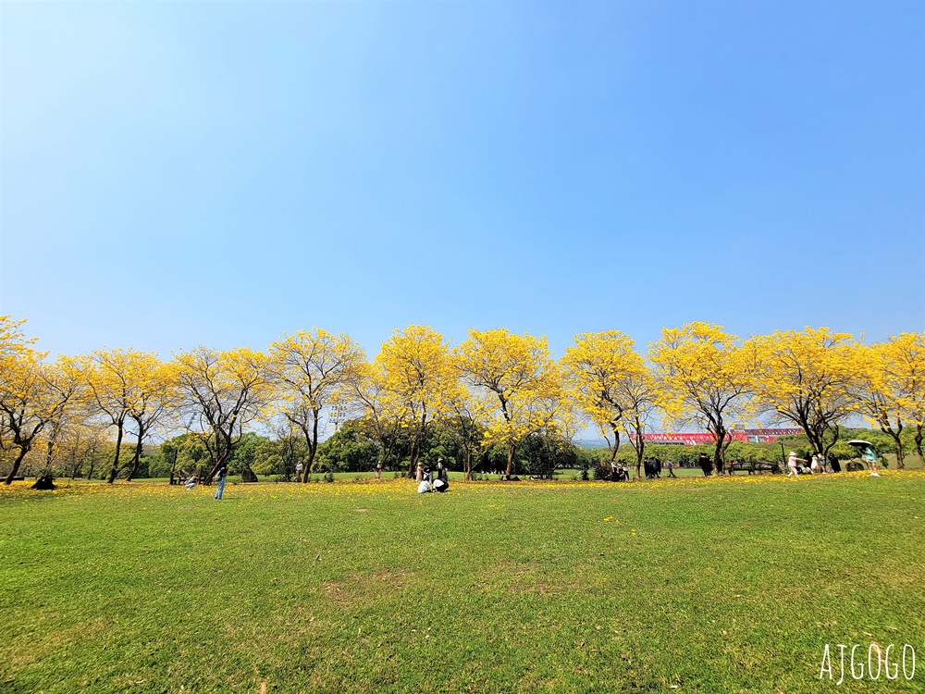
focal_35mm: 13
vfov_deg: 89.9
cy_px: 347
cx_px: 462
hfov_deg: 106.2
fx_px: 347
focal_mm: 2.2
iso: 50
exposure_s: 1/2384
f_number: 2.2
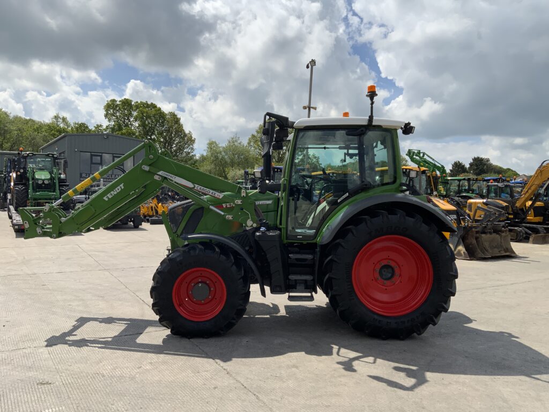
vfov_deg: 48.2
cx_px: 274
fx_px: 460
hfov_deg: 61.7
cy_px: 206
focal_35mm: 29
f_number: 1.8
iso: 20
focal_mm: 3
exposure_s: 1/3322
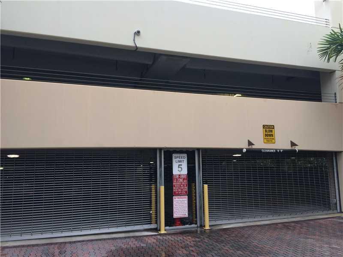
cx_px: 172
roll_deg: +1.9
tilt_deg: +8.4
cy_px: 128
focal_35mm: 29
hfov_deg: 61.7
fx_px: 287
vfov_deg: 48.2
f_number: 2.2
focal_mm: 4.15
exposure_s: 1/148
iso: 32
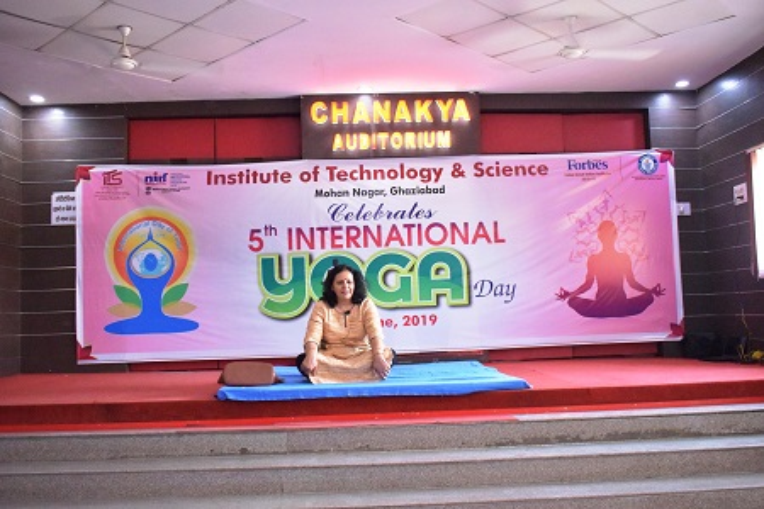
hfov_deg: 55.1
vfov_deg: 38.4
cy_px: 254
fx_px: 732
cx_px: 382
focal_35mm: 34
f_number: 5
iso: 6400
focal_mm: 23
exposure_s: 1/80
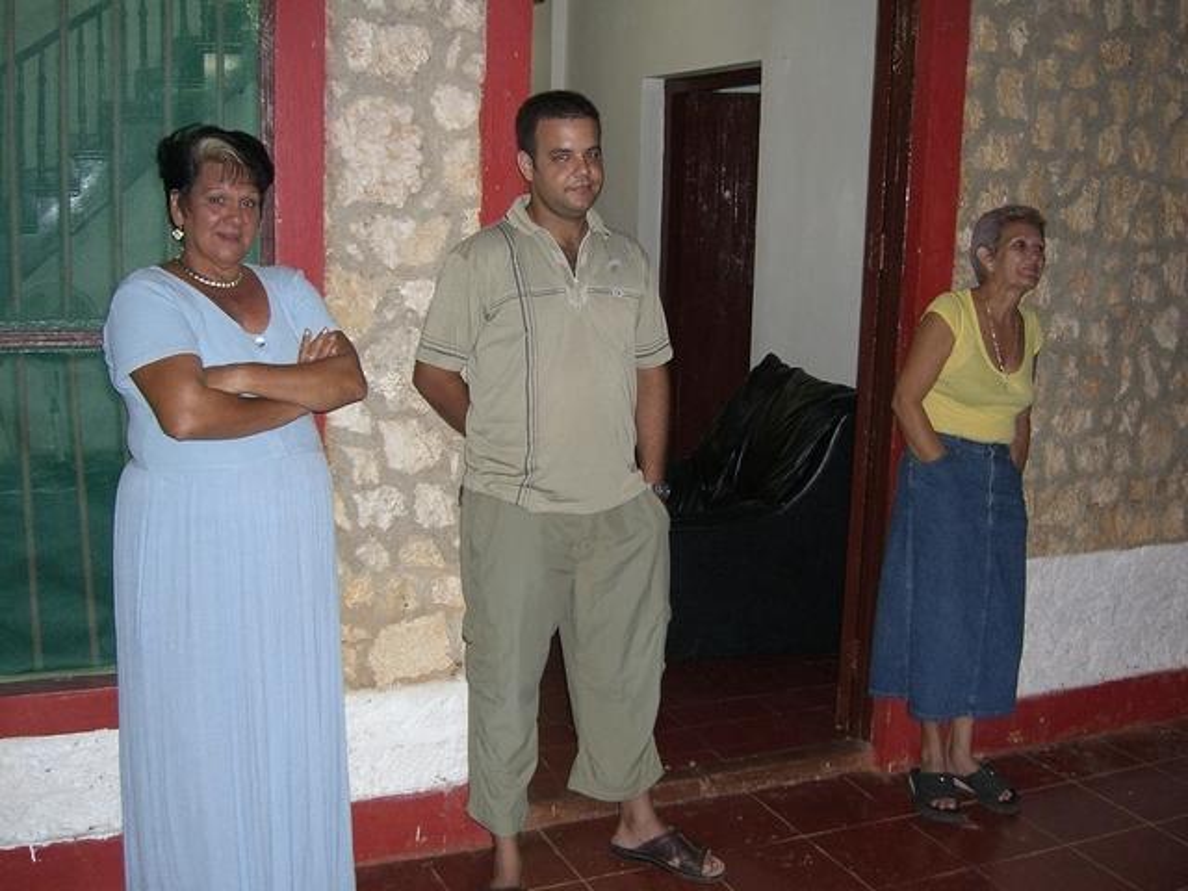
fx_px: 1304
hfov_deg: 49.0
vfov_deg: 37.7
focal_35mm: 38
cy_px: 446
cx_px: 594
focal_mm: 7.9
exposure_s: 1/60
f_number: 2.8
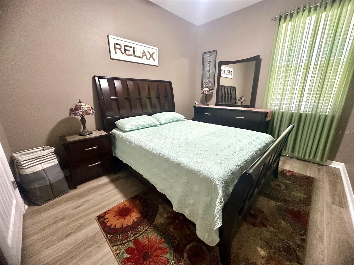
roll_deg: -0.1
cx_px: 177
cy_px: 132
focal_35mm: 14
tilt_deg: -15.4
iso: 500
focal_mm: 2.22
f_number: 2.2
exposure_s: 1/60
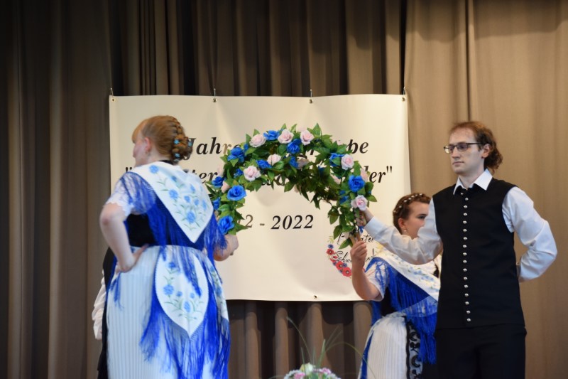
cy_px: 190
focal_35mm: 158
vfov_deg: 8.7
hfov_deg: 13.0
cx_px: 284
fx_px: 2484
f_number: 5.6
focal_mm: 105
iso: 1000
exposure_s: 1/60
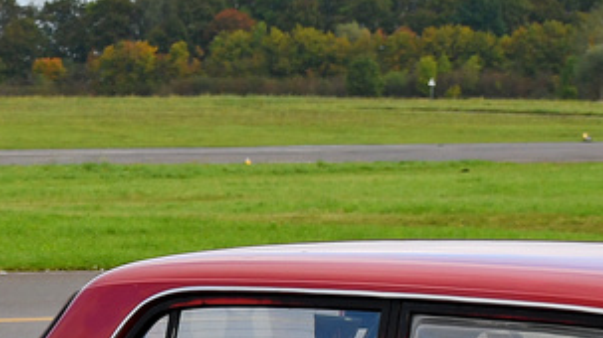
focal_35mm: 216
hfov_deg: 9.8
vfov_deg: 5.5
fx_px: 3452
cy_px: 542
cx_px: -185
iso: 200
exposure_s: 1/500
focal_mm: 32
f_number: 6.3
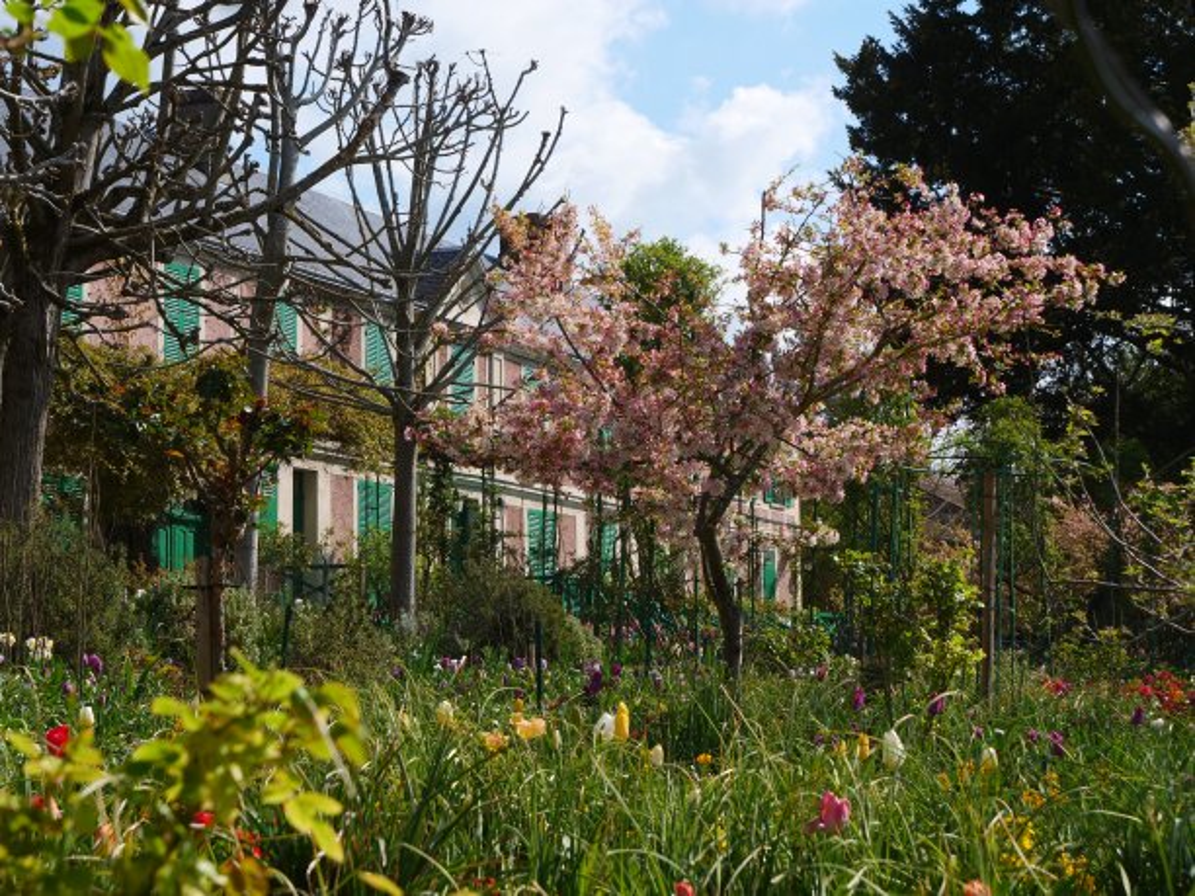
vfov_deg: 18.4
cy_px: 448
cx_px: 598
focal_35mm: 80
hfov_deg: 24.4
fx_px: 2762
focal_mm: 40
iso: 200
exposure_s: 1/500
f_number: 7.1
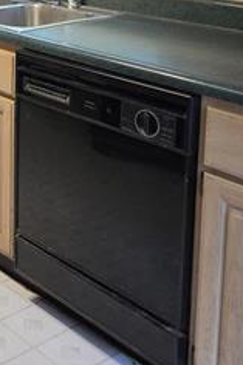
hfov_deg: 18.4
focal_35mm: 65
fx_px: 659
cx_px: -128
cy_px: -2
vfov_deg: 29.0
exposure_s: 1/120
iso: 250
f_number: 1.8
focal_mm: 5.4
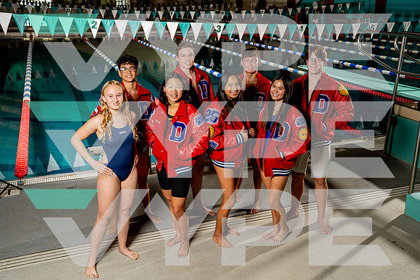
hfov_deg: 53.1
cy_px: 140
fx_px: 420
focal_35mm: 36
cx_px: 210
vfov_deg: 36.9
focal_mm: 36
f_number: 5.6
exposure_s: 1/250
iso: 640
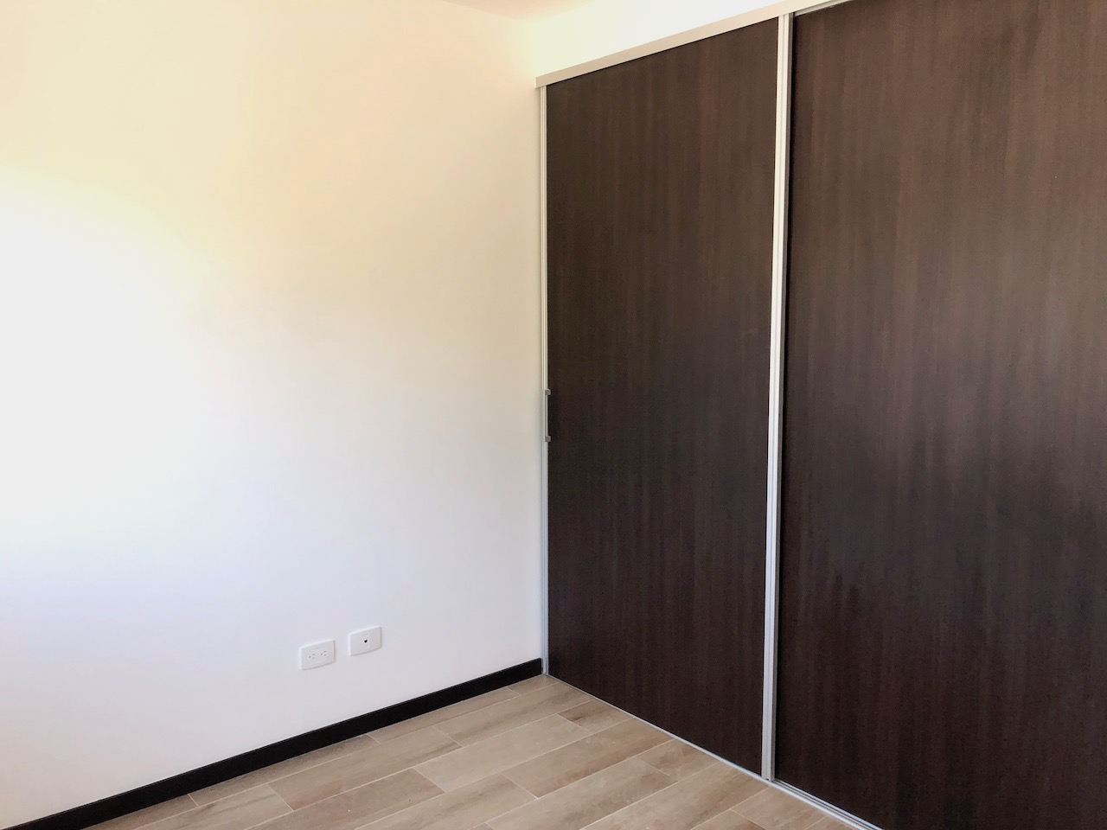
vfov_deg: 49.7
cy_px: 415
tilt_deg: -6.1
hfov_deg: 63.4
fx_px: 895
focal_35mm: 28
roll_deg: +1.1
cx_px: 554
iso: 50
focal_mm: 4
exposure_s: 1/120
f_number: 1.8
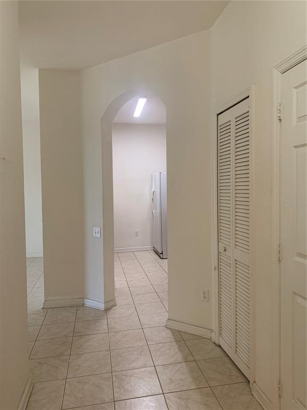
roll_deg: +0.0
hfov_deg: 53.1
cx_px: 154
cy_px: 205
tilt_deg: -2.7
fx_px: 307
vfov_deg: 67.3
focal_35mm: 26
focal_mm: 4.25
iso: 125
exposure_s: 1/60
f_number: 1.8
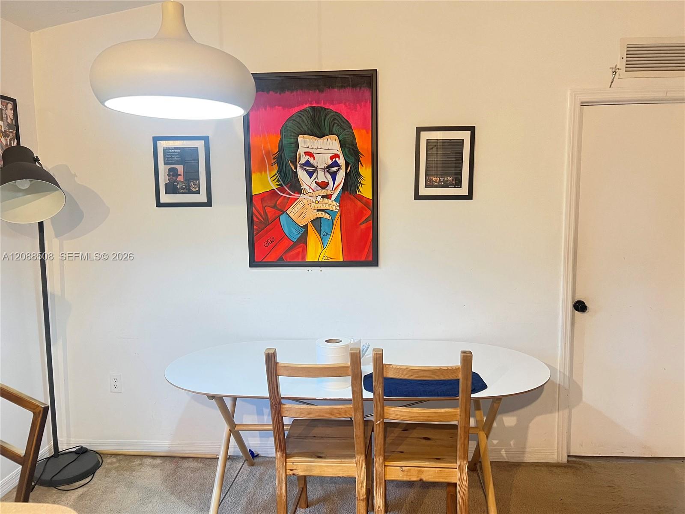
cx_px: 342
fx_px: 515
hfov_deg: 67.3
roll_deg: +0.4
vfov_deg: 53.1
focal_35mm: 26
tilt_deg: -6.6
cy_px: 257
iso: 320
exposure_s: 1/60
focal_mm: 5.7
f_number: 1.5
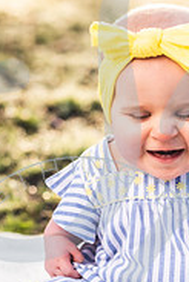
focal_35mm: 122
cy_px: 182
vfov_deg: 16.7
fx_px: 959
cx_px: 149
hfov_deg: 11.2
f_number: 2.8
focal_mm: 50
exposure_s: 1/320
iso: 100
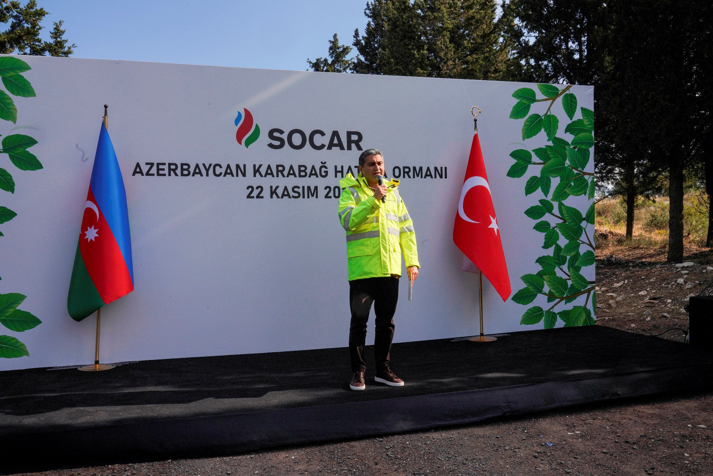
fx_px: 614
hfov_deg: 60.3
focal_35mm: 31
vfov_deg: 42.3
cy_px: 238
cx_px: 356
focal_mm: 31
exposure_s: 1/250
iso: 320
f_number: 18
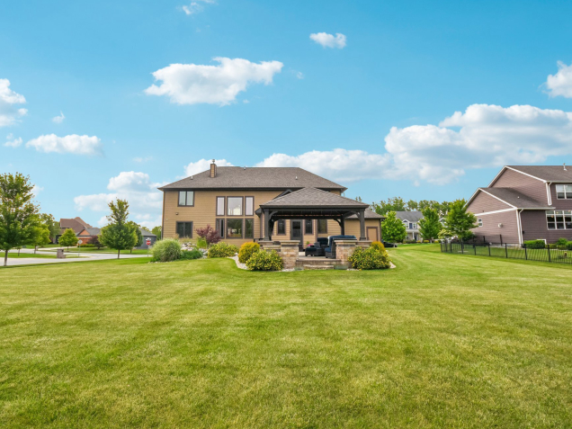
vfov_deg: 74.7
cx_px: 274
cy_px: 208
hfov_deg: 91.0
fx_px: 281
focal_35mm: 17
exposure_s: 1/160
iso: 400
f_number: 8
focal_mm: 10
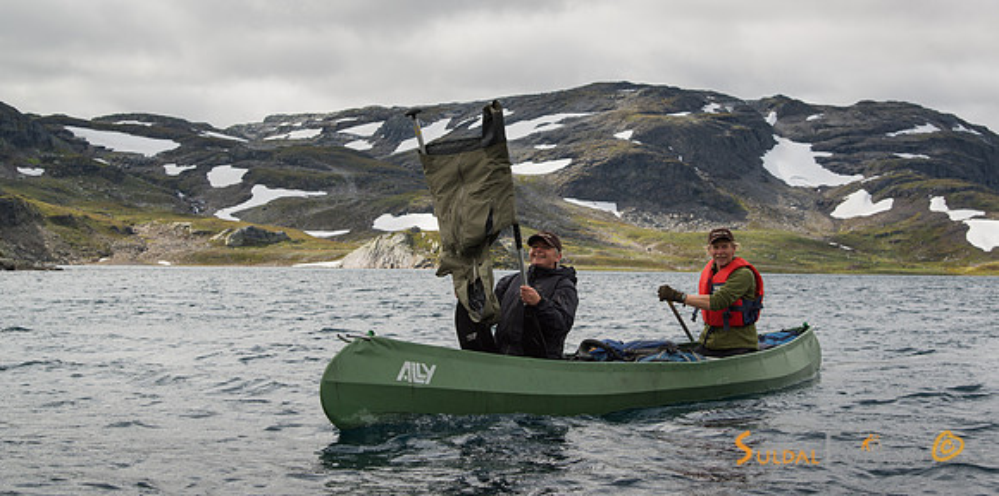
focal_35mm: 54
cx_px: 500
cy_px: 163
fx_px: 1400
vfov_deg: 20.0
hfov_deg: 39.3
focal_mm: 48
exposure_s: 1/400
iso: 100
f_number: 7.1
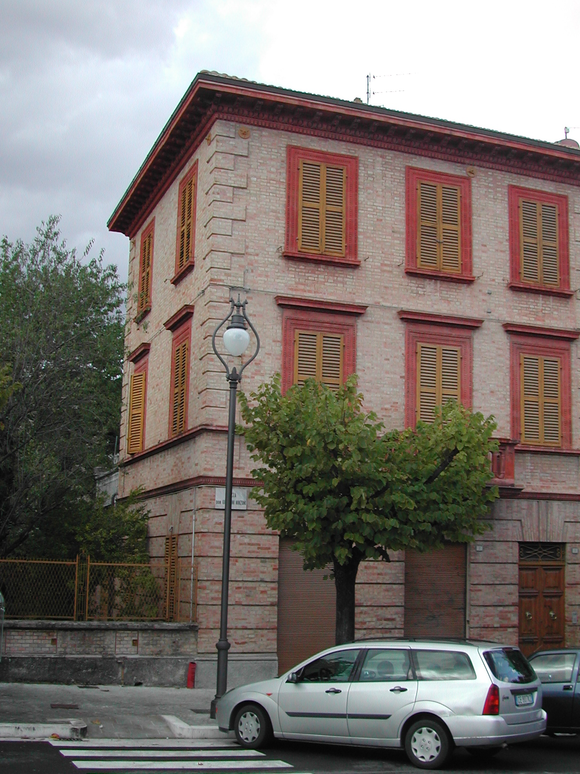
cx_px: 340
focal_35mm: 45
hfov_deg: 32.1
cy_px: 411
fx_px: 1005
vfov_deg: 42.1
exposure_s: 1/417
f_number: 2.8
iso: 100
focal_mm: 8
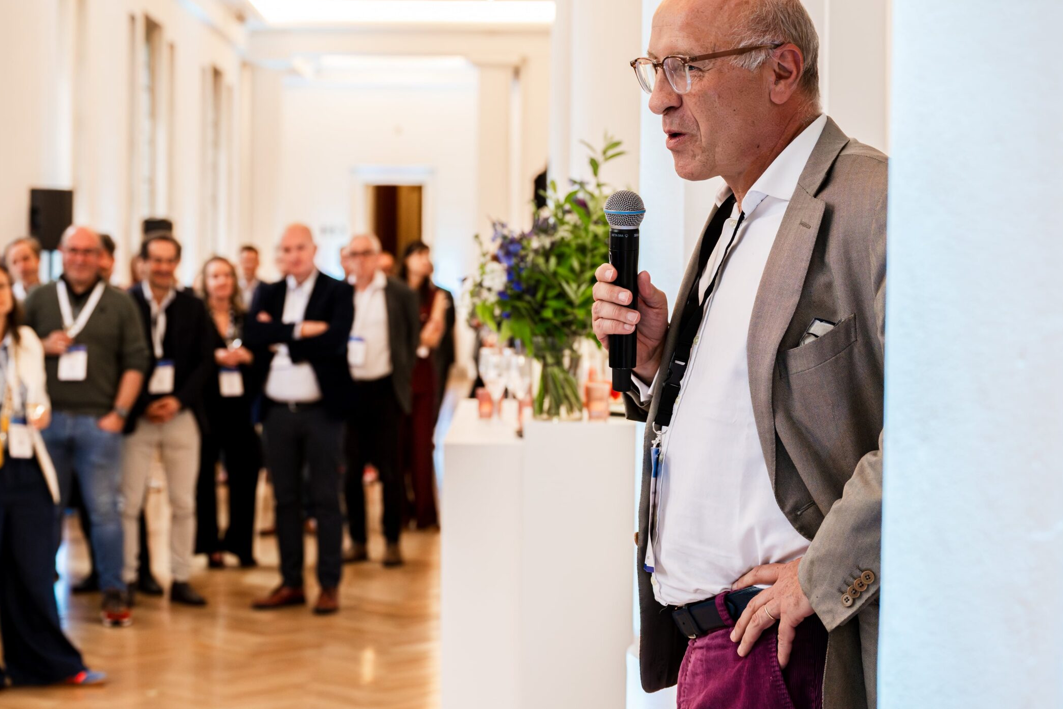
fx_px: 2126
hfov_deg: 28.1
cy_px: 316
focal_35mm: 72
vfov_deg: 18.9
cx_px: 515
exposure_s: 1/250
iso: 3600
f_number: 4
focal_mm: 51
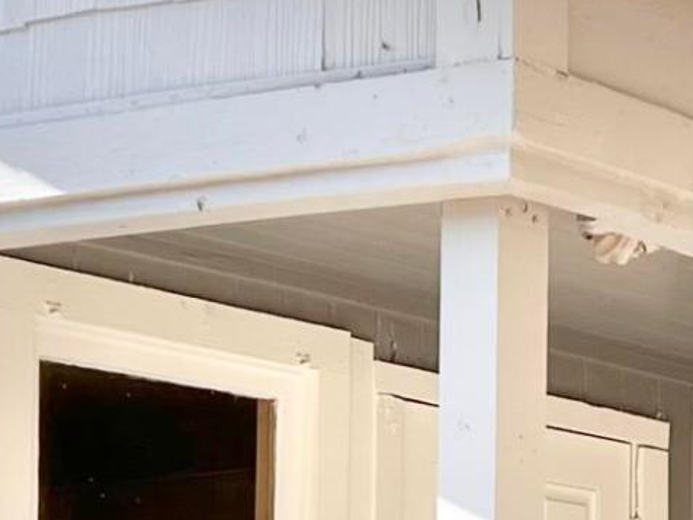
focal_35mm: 157
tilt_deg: +0.4
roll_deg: -0.9
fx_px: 3144
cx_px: 941
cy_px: 821
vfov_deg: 9.2
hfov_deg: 12.2
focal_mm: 5.7
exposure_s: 1/1361
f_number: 1.5
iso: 50
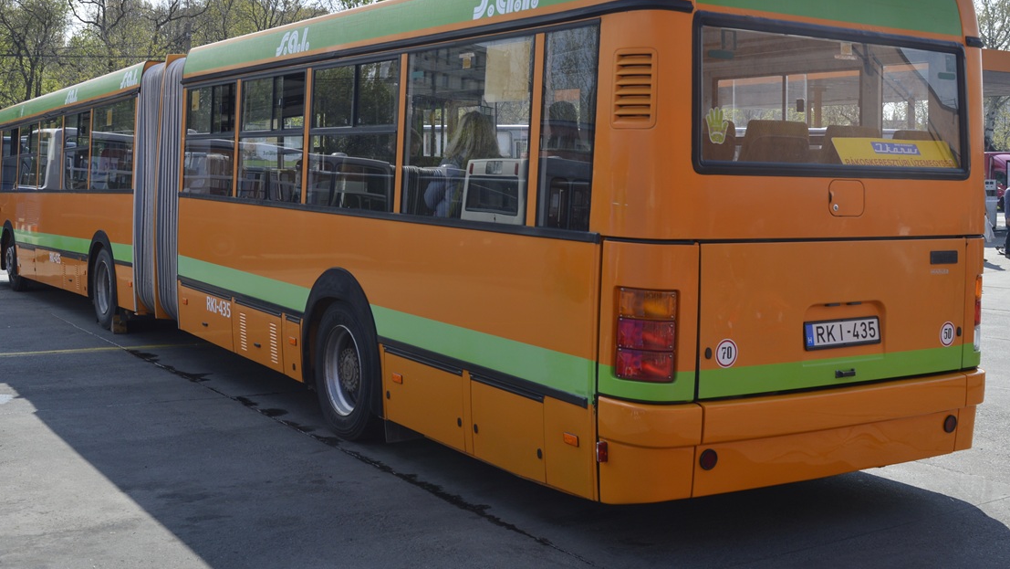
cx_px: 465
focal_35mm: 45
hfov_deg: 45.7
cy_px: 193
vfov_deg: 26.6
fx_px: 1198
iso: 100
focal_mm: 21
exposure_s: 1/250
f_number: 8
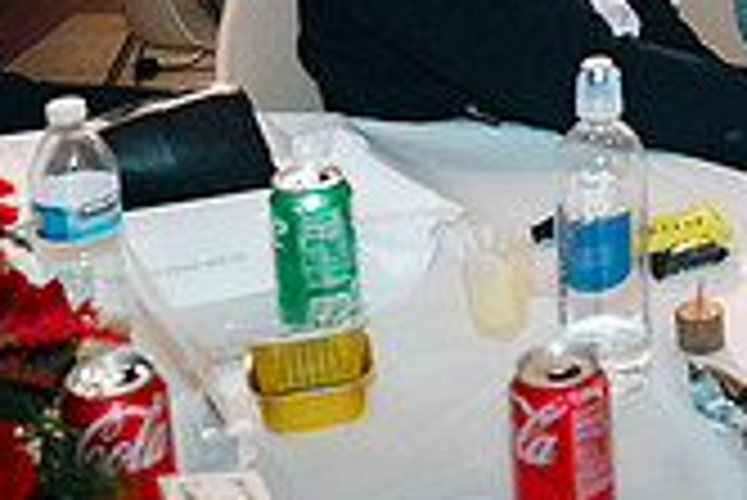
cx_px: 918
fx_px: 1890
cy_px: -264
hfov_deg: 20.7
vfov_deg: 14.0
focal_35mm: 91
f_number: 2.8
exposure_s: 1/100
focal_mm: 26
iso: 1600
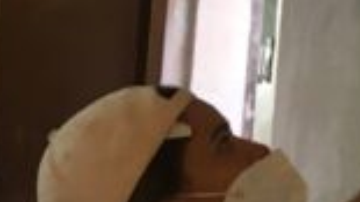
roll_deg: -2.9
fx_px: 1460
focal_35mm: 153
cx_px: 743
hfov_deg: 12.3
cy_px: 17
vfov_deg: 7.9
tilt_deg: +3.6
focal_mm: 4.15
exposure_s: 1/33
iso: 100
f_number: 2.2
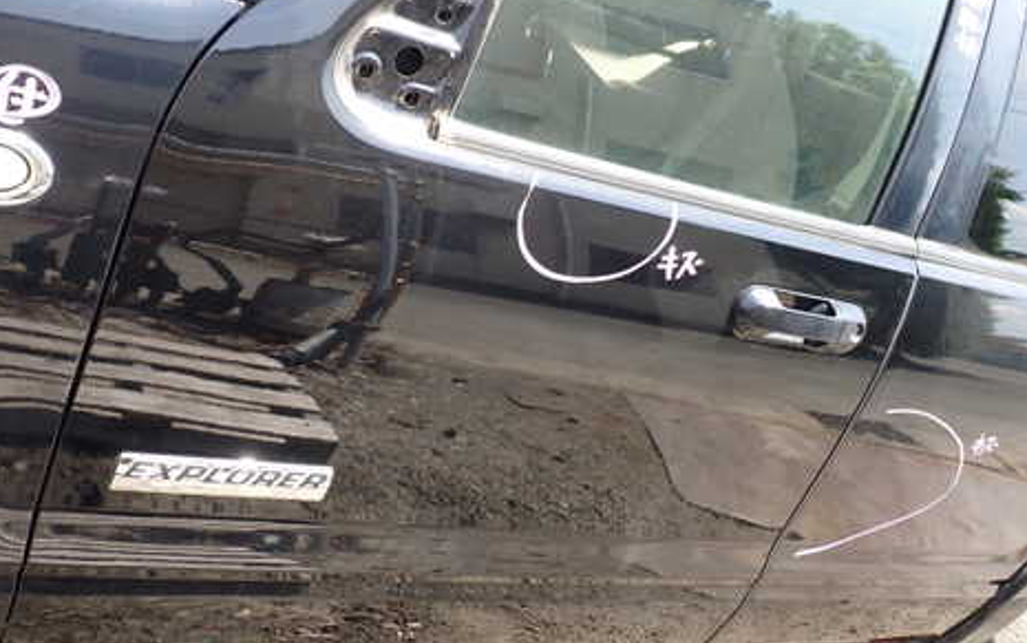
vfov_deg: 31.1
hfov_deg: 48.2
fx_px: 1148
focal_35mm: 41
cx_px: 548
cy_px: 221
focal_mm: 5.4
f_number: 3.2
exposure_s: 1/160
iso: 100
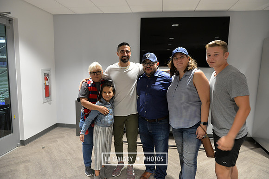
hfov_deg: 73.7
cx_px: 134
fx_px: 179
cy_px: 90
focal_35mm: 24
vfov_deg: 53.2
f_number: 3.2
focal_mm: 24
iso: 800
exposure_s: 1/40
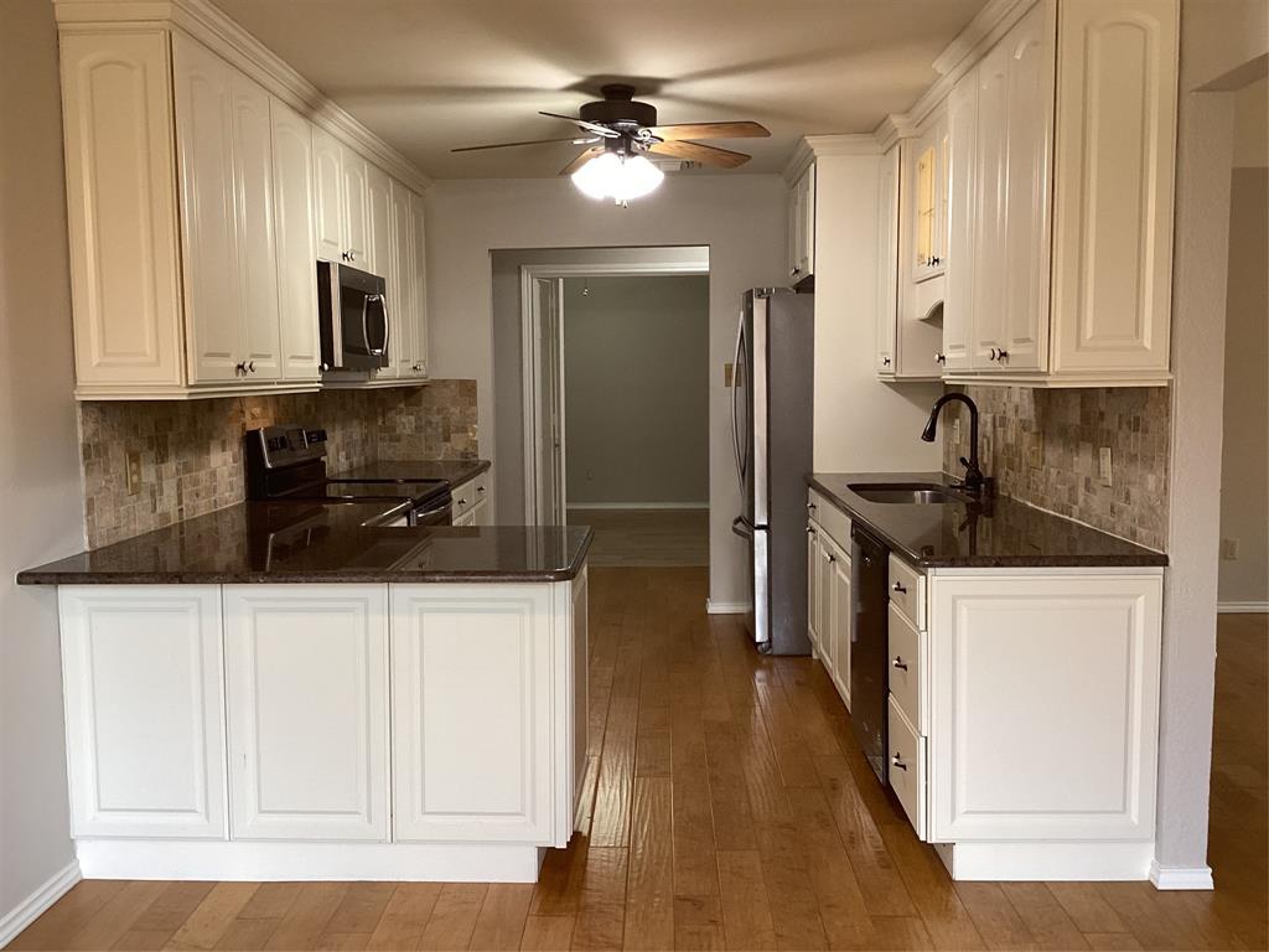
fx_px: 1136
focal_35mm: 31
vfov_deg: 45.4
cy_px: 476
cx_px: 634
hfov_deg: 58.4
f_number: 2.4
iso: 160
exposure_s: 1/60
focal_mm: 3.3
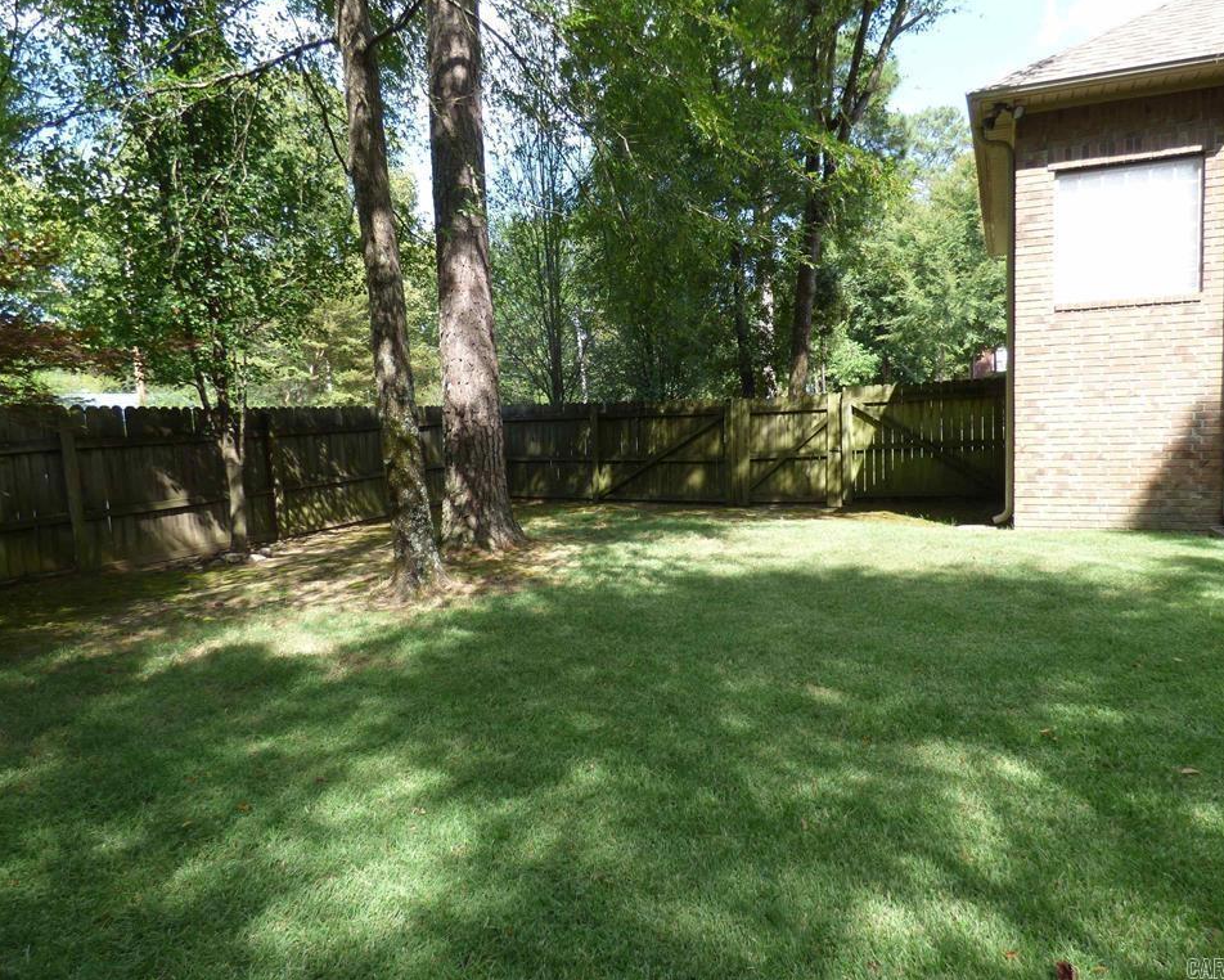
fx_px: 761
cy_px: 489
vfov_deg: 65.5
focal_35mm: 21
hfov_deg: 77.5
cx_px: 657
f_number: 2.8
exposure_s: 1/320
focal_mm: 3.58
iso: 100
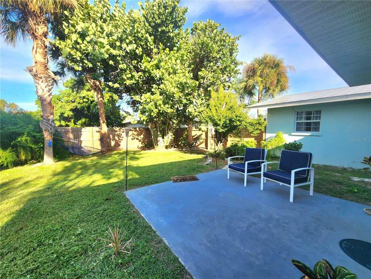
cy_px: 140
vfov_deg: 89.9
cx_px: 186
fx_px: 139
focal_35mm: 13
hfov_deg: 106.2
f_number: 2.2
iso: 50
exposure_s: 1/556
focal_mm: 2.2
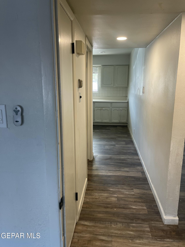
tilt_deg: -10.4
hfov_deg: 54.9
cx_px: 92
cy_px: 124
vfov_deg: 69.4
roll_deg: -0.9
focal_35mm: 25
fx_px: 178
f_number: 1.6
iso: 80
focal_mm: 5.1
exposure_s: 1/60
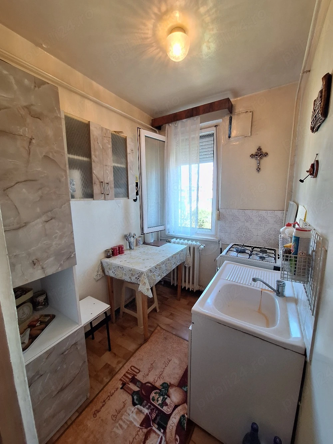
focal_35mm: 13
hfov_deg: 89.9
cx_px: 166
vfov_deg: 106.2
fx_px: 167
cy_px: 222
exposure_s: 1/50
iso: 64
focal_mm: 1.74
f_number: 2.2
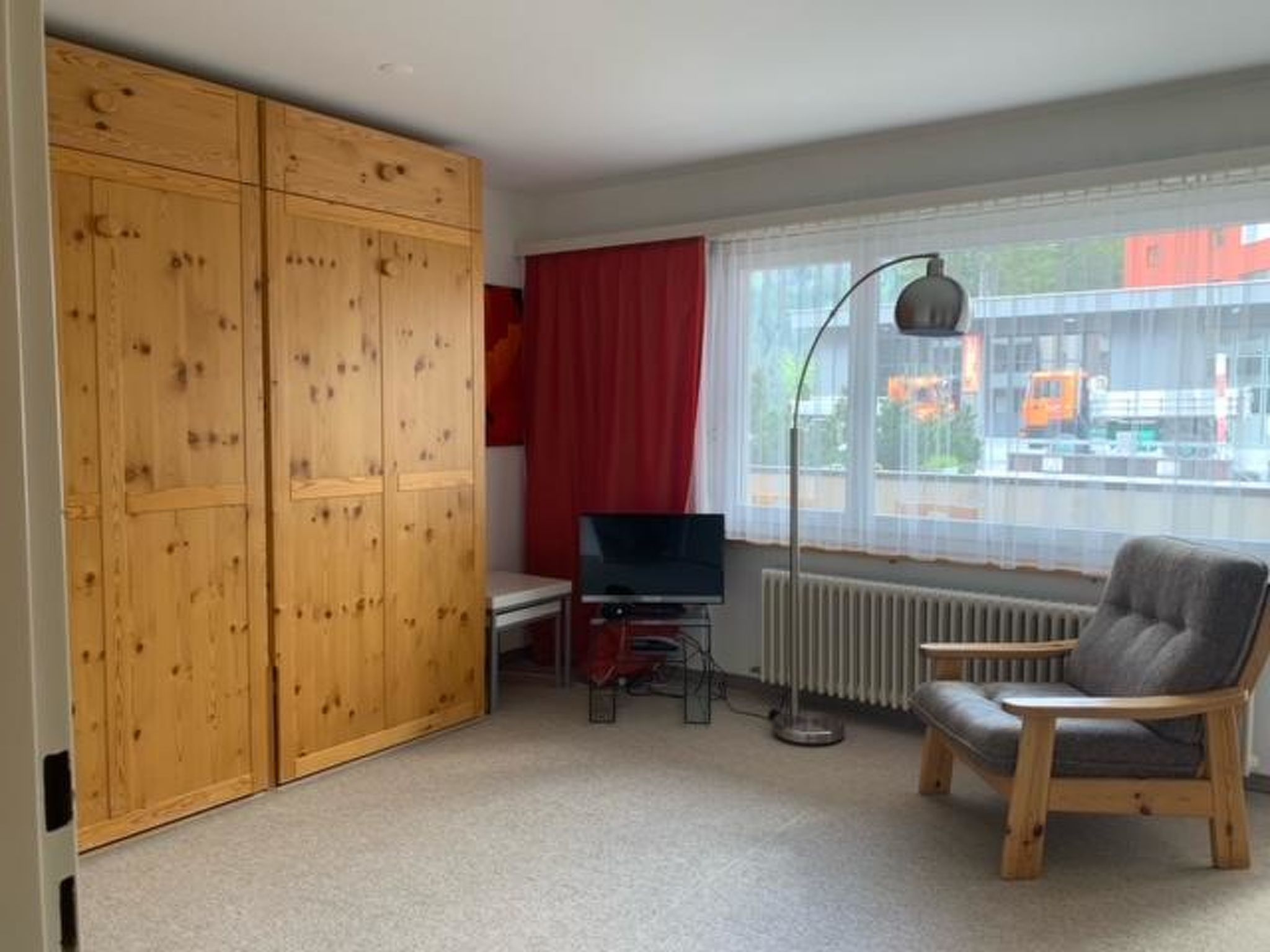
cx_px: 635
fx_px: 954
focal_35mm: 26
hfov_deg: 67.3
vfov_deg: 53.1
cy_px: 476
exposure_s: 1/50
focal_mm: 4.25
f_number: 1.8
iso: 64
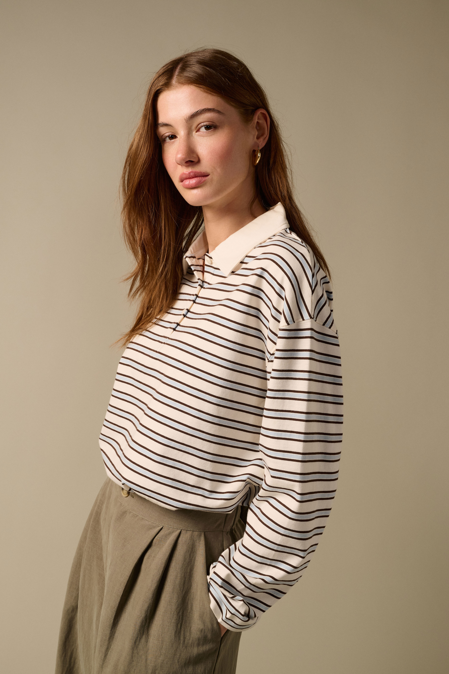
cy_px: 337
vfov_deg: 40.3
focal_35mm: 49
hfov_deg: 27.5
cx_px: 224
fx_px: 917
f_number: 9
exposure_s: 1/160
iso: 320
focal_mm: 49
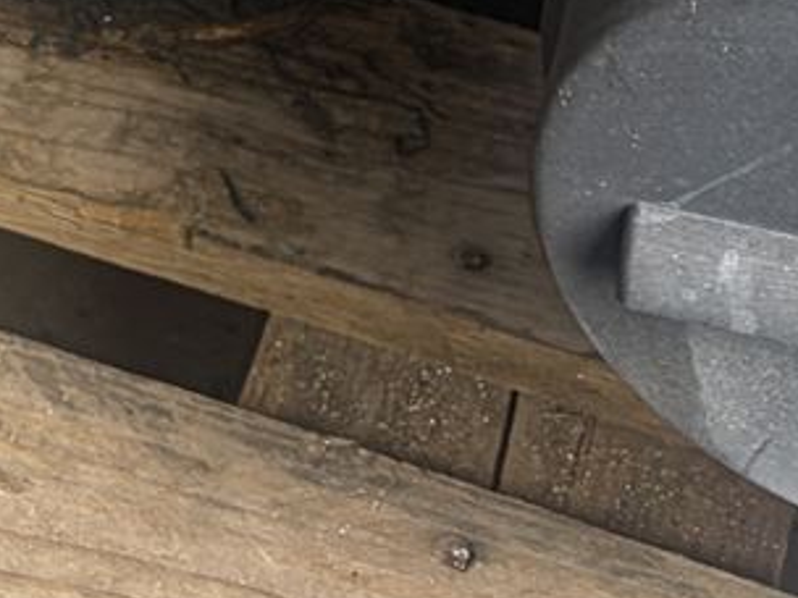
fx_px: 4034
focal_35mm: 175
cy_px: -1277
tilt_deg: -33.4
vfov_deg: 7.4
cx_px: -136
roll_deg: +2.8
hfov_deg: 11.1
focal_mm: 5.96
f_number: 1.6
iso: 100
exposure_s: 1/122
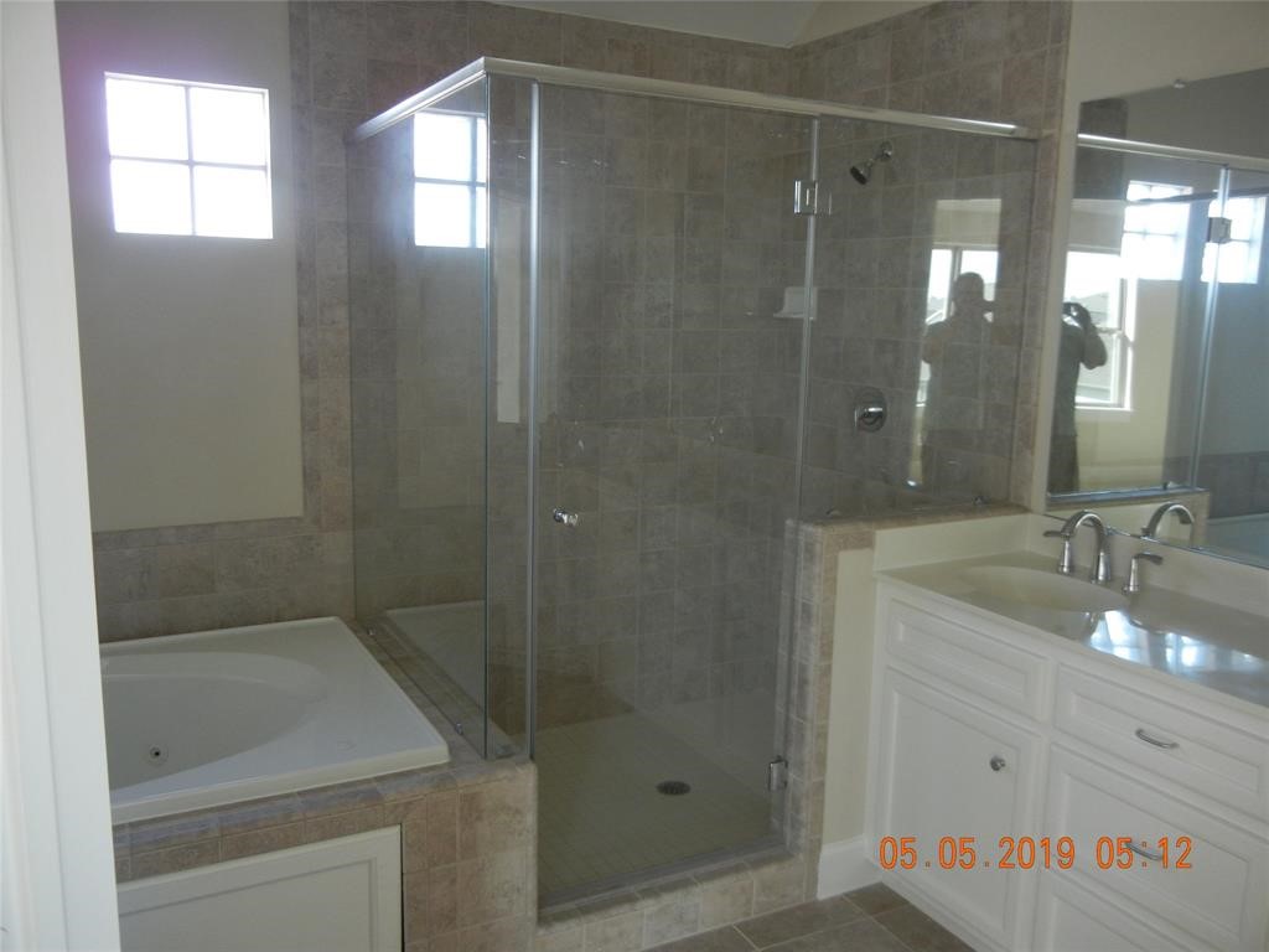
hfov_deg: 60.0
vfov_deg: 46.8
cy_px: 476
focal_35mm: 30
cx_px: 634
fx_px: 1100
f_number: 3.5
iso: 210
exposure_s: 1/30
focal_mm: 5.4
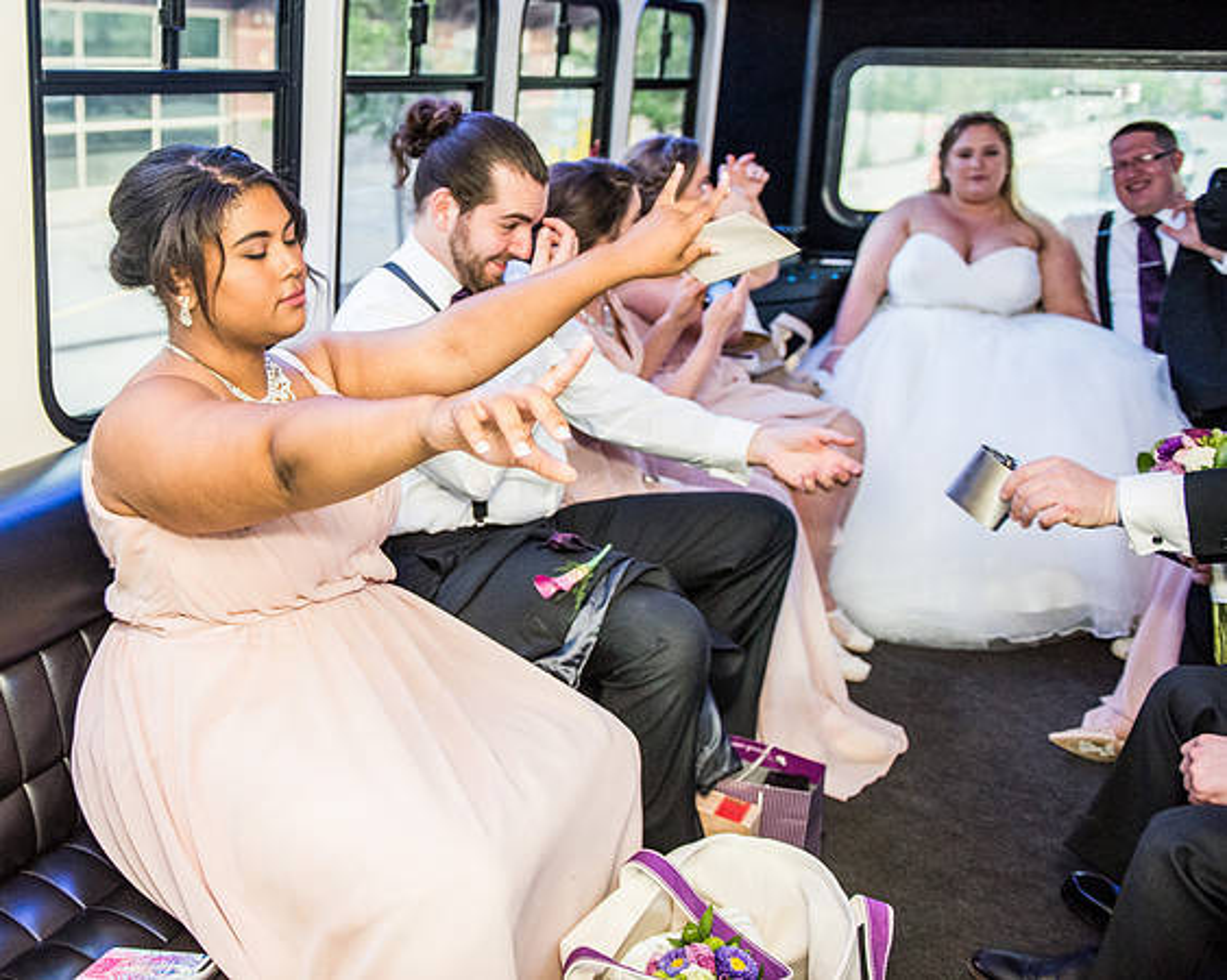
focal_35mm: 33
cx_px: 324
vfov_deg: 44.0
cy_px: 378
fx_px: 1204
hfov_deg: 51.9
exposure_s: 1/100
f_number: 2.8
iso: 1800
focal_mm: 24
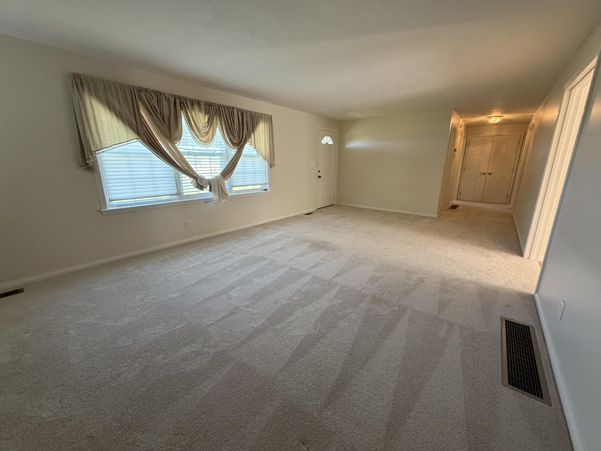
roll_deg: +0.0
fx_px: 243
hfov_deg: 102.1
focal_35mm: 14
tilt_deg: -14.8
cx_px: 300
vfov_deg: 85.7
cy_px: 226
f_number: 2.2
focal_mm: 2.22
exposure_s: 1/120
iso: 400
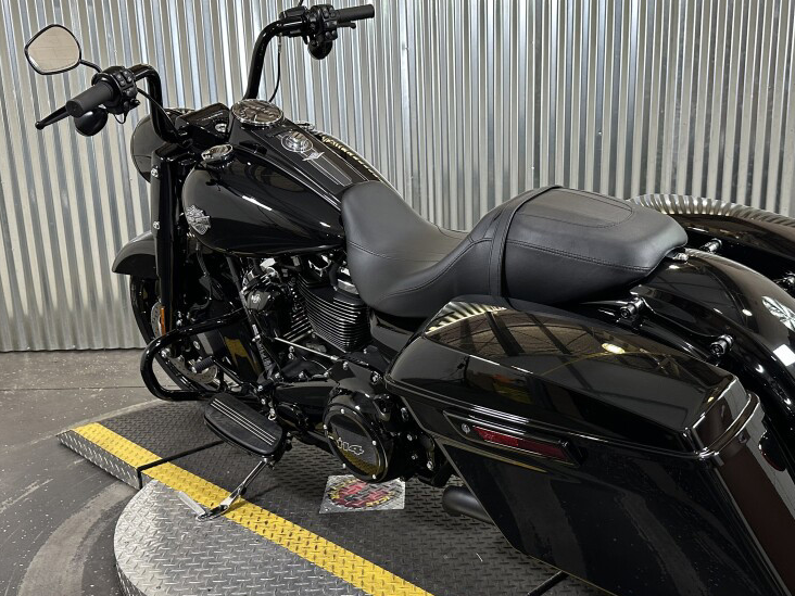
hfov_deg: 52.4
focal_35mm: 35
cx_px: 455
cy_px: 327
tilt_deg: -13.8
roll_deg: +1.4
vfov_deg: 40.7
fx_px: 804
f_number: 1.78
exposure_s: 1/60
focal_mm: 6.86
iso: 160
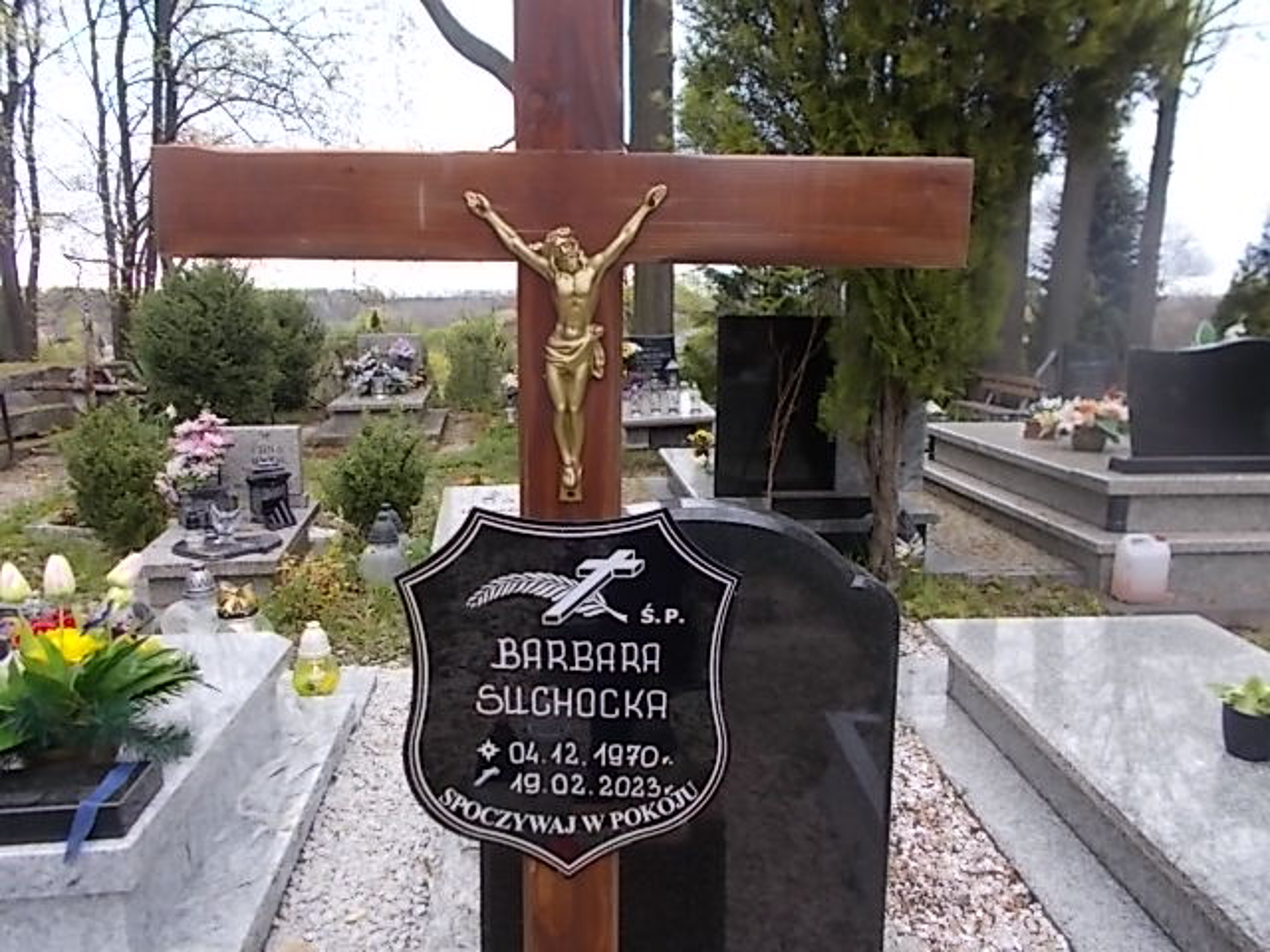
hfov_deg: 67.3
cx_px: 635
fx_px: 954
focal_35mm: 26
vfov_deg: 53.1
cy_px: 476
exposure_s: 1/80
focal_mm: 4.6
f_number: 3.2
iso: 80
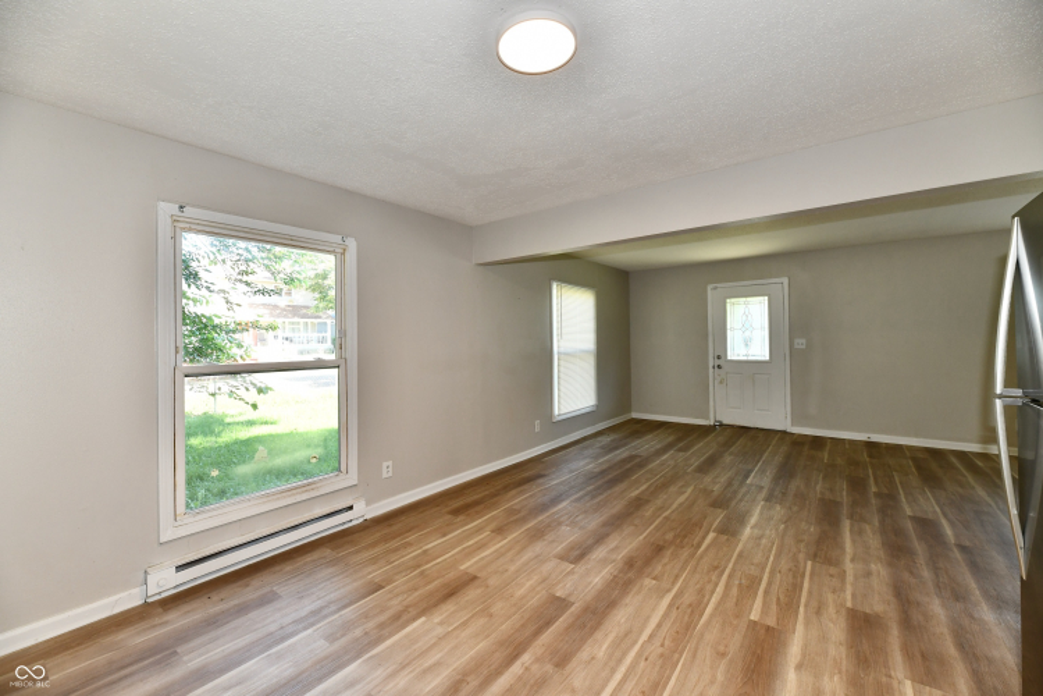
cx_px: 522
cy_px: 348
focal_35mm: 14
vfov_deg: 81.2
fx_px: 406
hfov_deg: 104.3
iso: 640
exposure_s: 1/80
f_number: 6.3
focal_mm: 14
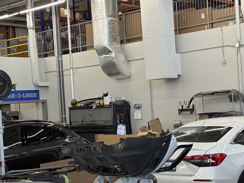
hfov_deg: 26.3
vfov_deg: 19.9
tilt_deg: +4.0
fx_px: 522
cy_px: 99
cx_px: 113
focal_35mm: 74
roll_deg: +2.7
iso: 80
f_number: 1.6
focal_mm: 5.96
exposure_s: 1/120
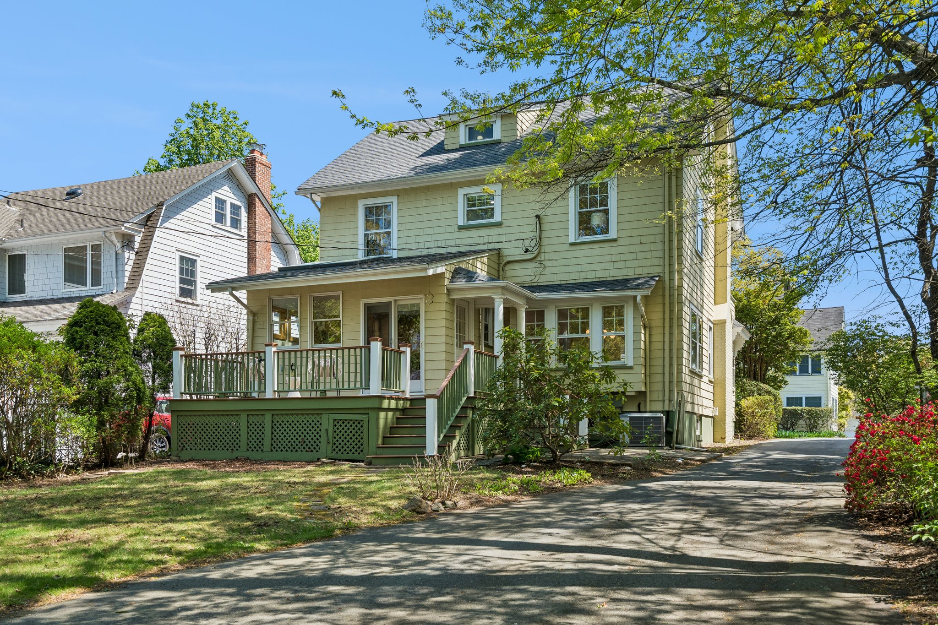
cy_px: 312
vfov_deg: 41.1
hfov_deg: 58.7
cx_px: 469
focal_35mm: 32
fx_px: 834
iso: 320
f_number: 8
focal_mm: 32
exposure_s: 1/320
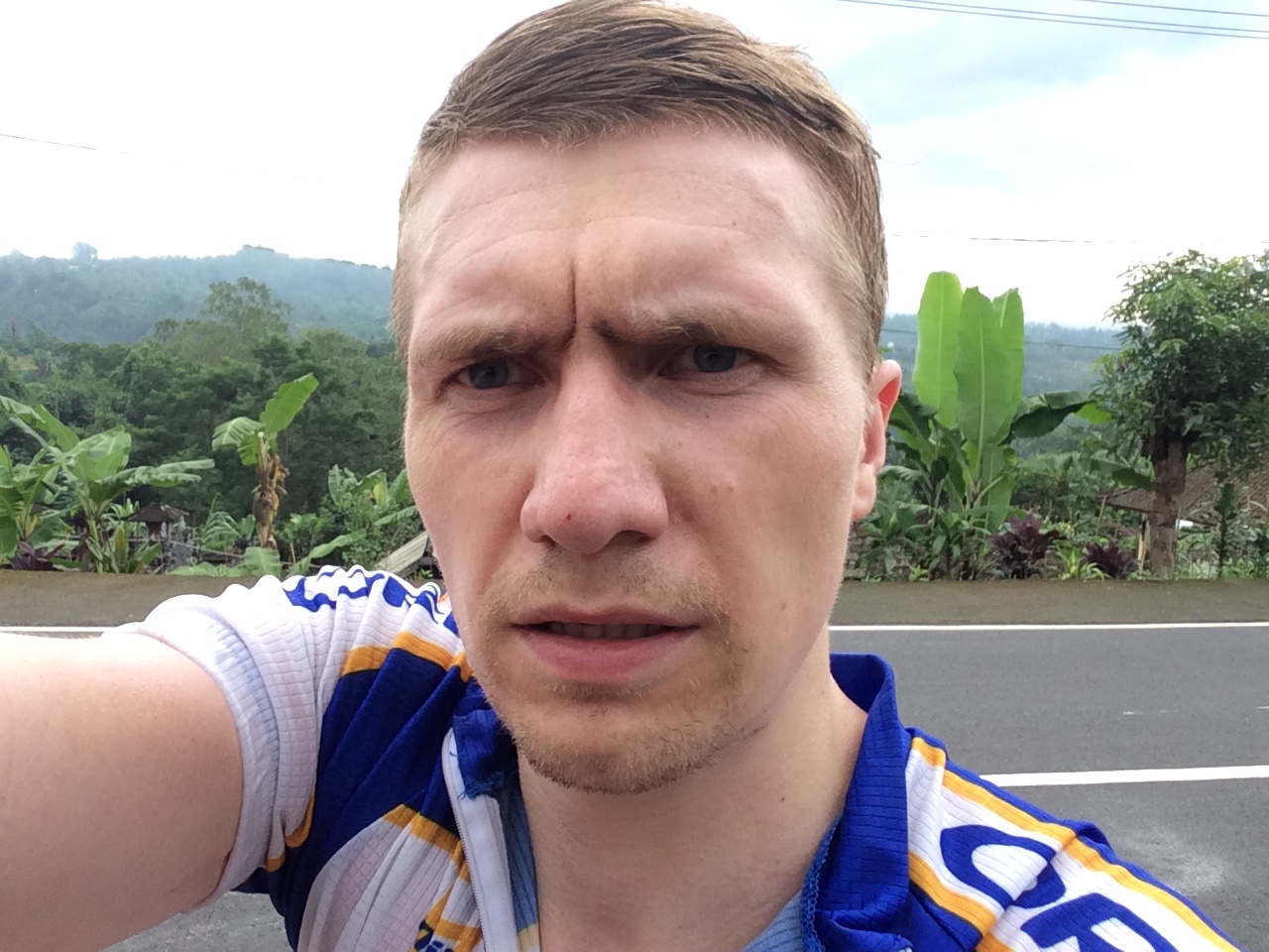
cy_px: 476
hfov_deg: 58.4
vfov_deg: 45.4
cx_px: 634
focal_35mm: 31
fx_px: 1136
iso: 50
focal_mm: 2.15
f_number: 2.4
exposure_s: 1/427
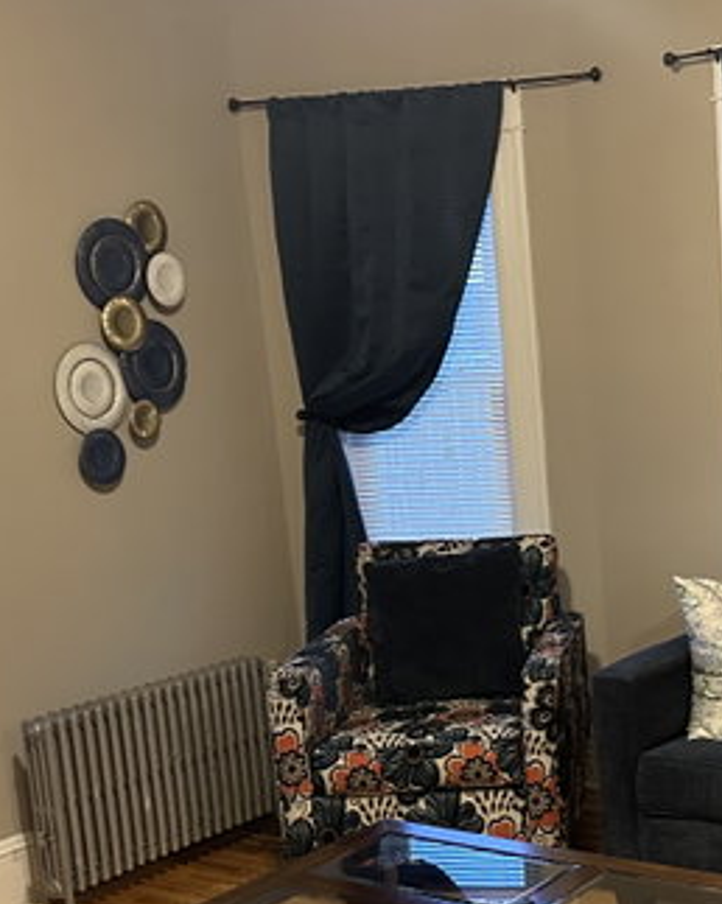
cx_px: 571
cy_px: 630
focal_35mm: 58
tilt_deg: -11.4
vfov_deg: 32.1
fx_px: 1551
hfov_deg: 25.8
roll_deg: +4.3
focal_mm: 6.86
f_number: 1.78
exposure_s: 1/40
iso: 640
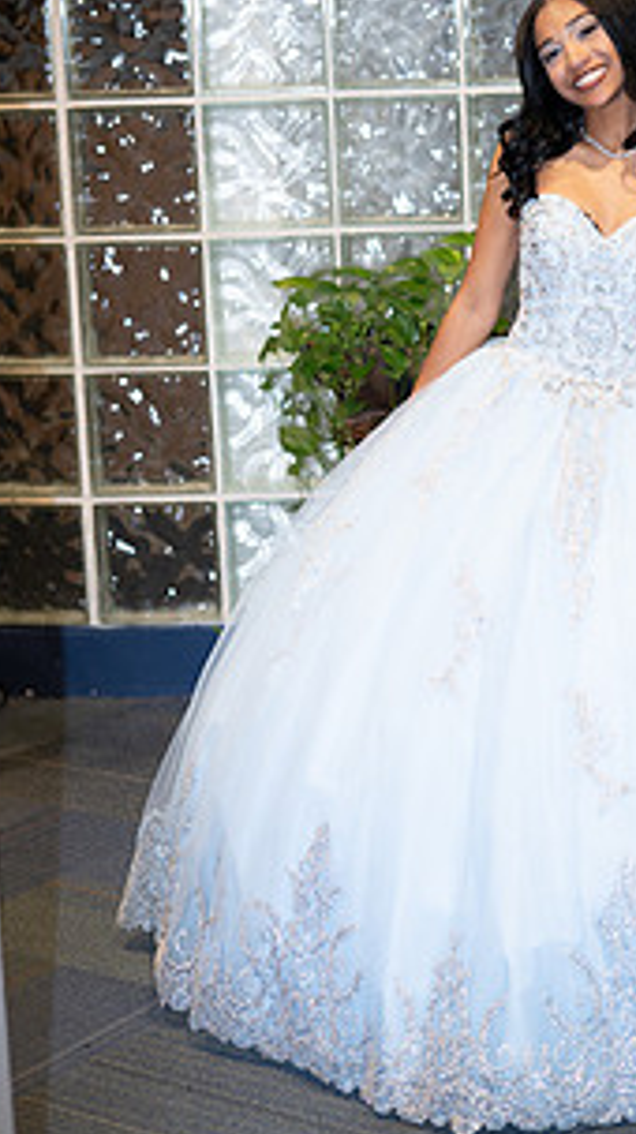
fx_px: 2433
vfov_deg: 26.1
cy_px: 412
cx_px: 531
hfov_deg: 14.8
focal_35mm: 81
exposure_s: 1/160
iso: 640
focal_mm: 50
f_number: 2
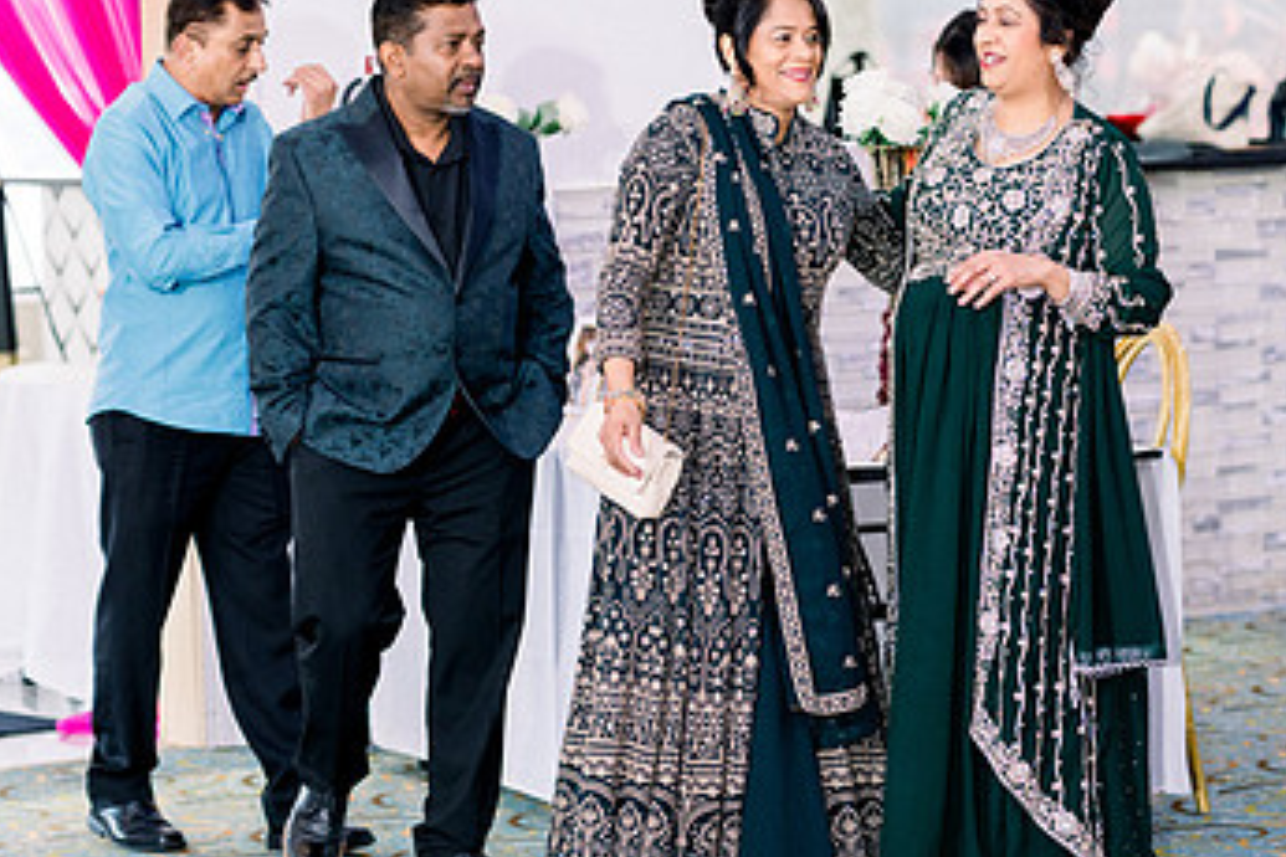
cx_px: 865
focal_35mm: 143
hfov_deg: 14.3
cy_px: 419
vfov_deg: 9.6
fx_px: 5108
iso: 1600
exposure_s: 1/160
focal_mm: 85
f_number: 2.2
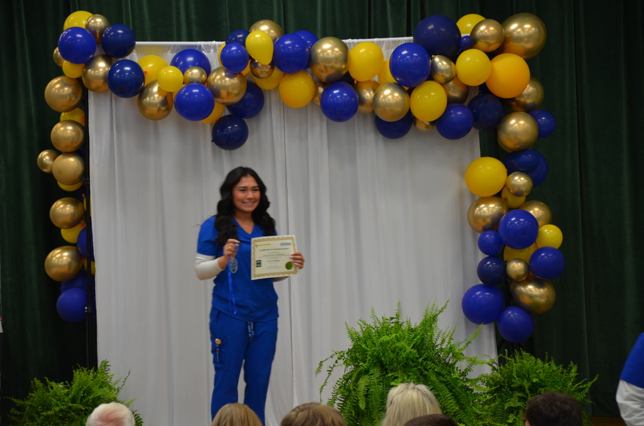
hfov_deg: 13.1
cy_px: 213
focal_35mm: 158
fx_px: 2811
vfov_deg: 8.7
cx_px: 322
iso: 800
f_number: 5.6
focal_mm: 105
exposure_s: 1/30
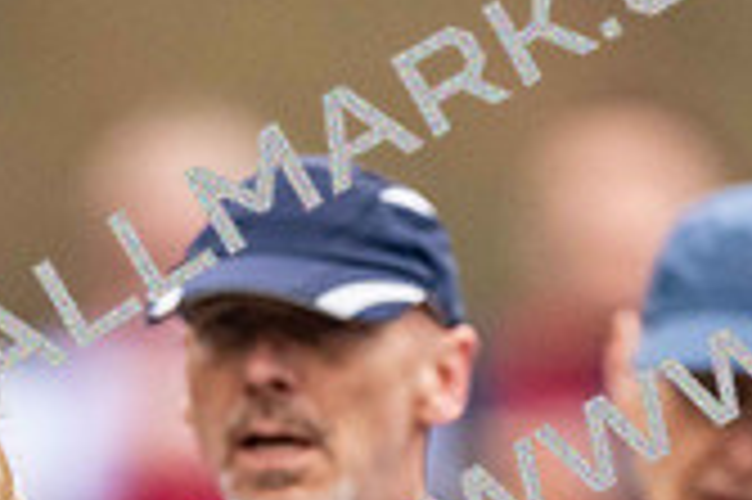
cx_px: 86
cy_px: 642
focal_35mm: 2084
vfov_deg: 0.7
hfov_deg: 1.0
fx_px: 43489
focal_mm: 600
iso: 4500
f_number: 4
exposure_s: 1/2500
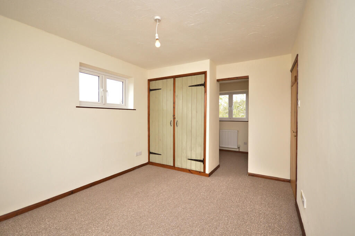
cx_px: 178
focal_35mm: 15
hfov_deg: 100.4
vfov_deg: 77.2
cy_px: 118
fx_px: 148
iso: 360
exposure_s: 1/125
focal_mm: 10
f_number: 4
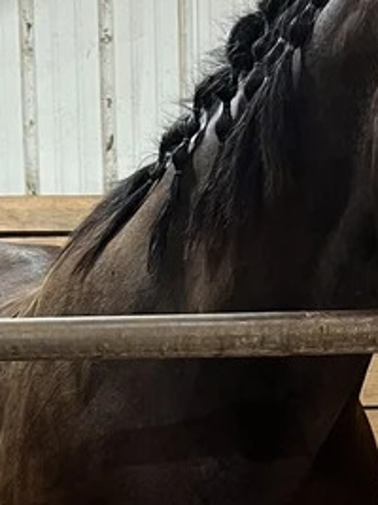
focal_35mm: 109
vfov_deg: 16.6
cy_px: 728
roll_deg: +1.3
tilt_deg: -9.2
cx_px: 302
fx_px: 1588
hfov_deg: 13.5
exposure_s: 1/60
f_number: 1.5
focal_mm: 5.7
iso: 160
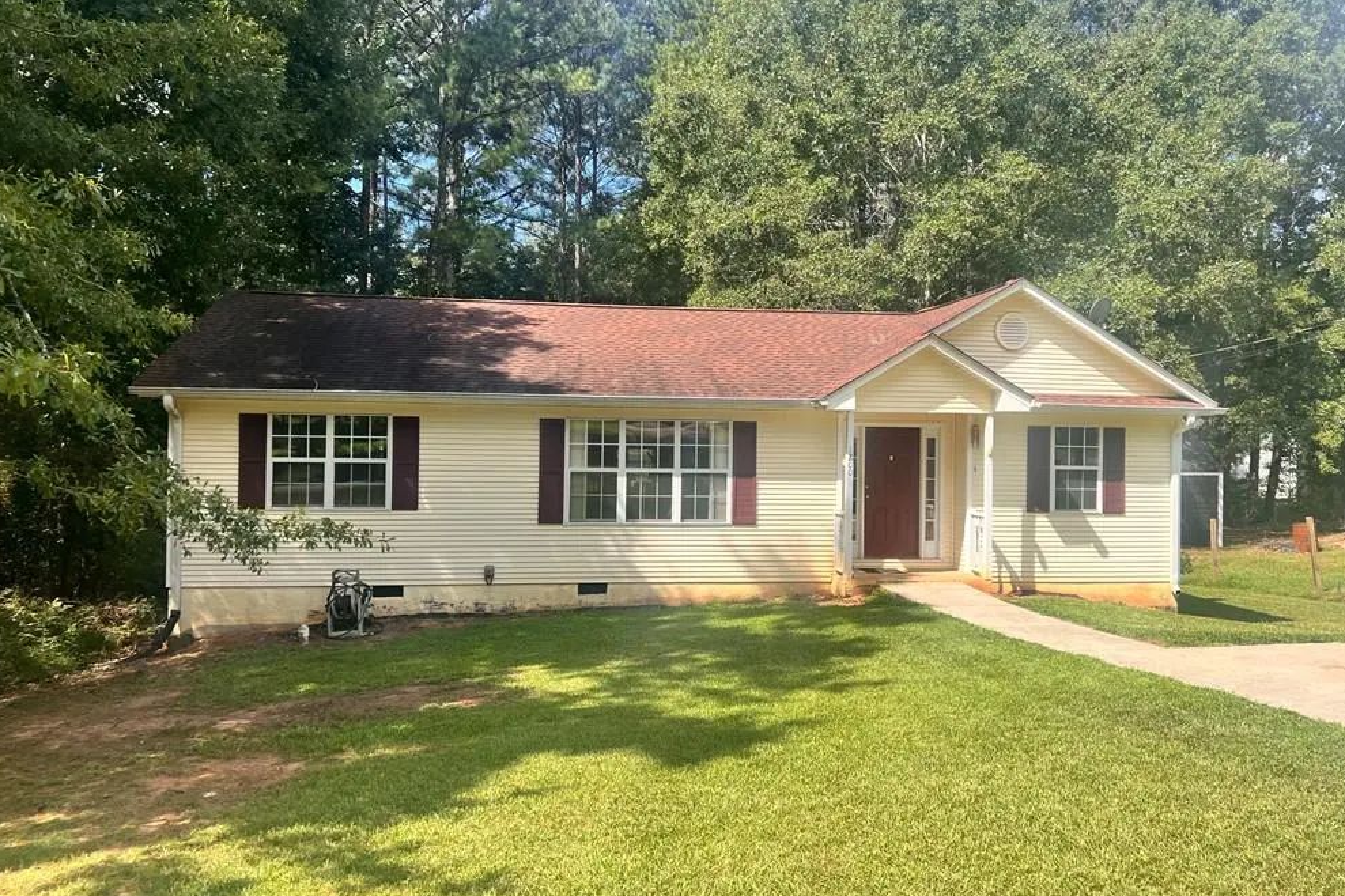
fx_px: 1046
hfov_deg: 65.5
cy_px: 432
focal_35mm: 28
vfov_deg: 46.4
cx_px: 669
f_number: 1.5
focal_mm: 5.7
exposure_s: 1/2083
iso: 50
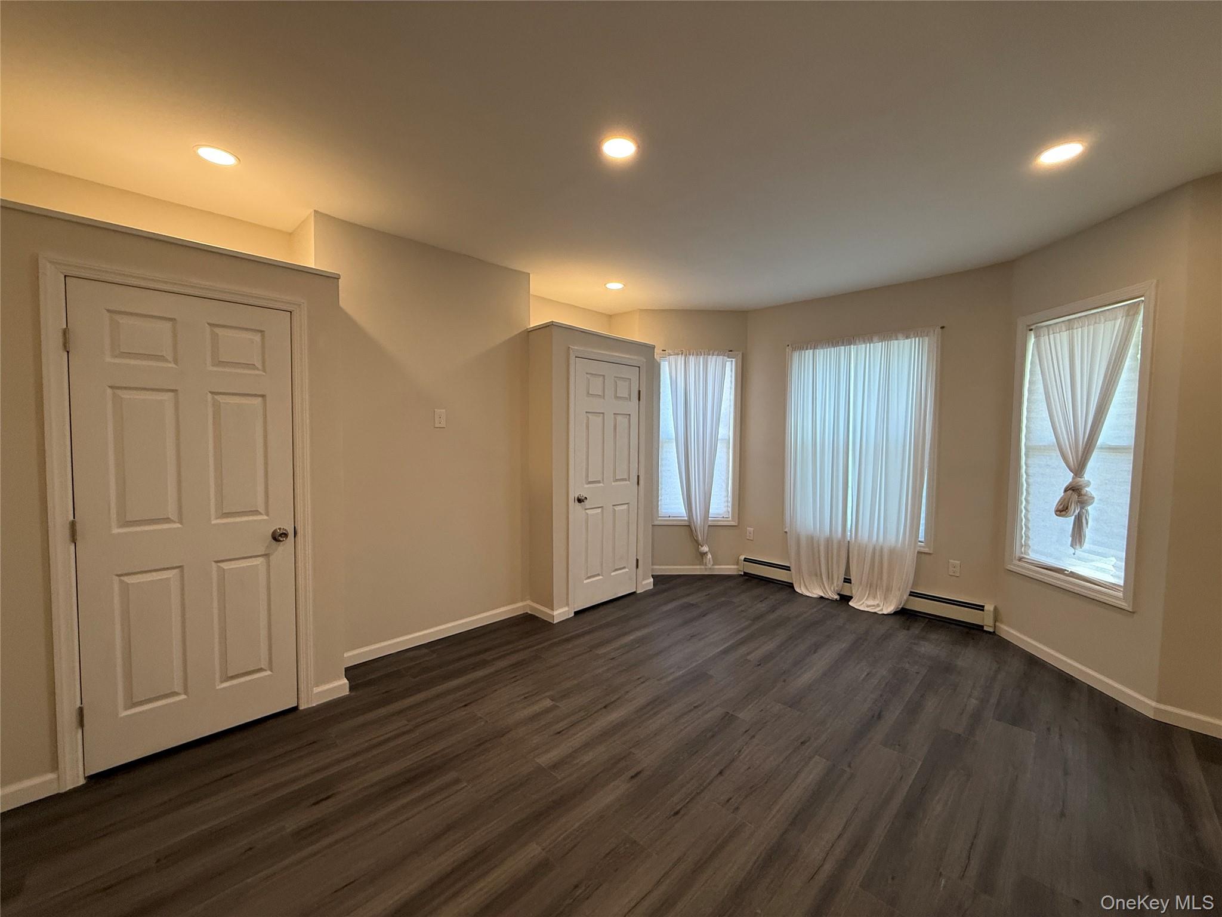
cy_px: 458
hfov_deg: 102.1
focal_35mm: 14
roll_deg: -1.2
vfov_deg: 85.7
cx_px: 611
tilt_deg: -2.3
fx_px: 494
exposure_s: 1/120
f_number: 2.2
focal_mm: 2.22
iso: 200
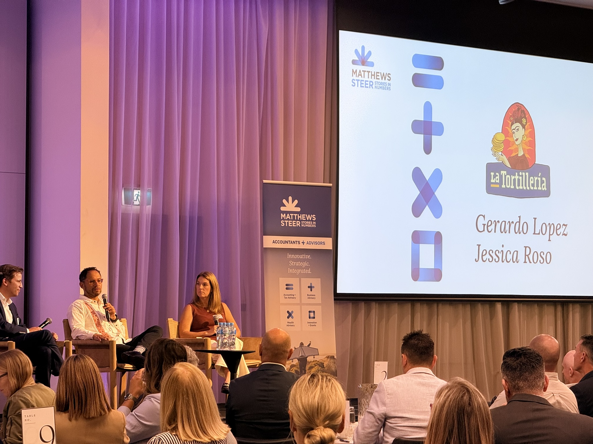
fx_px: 2056
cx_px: 296
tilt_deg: +3.1
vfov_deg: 12.3
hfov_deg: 16.4
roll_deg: -0.7
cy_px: 222
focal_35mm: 120
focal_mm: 15.66
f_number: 2.8
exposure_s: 1/50
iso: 125
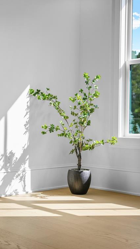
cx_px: 58
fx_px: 350
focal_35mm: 53
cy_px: 124
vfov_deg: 39.2
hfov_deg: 22.6
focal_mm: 50
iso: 400
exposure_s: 1/800
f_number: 2.5
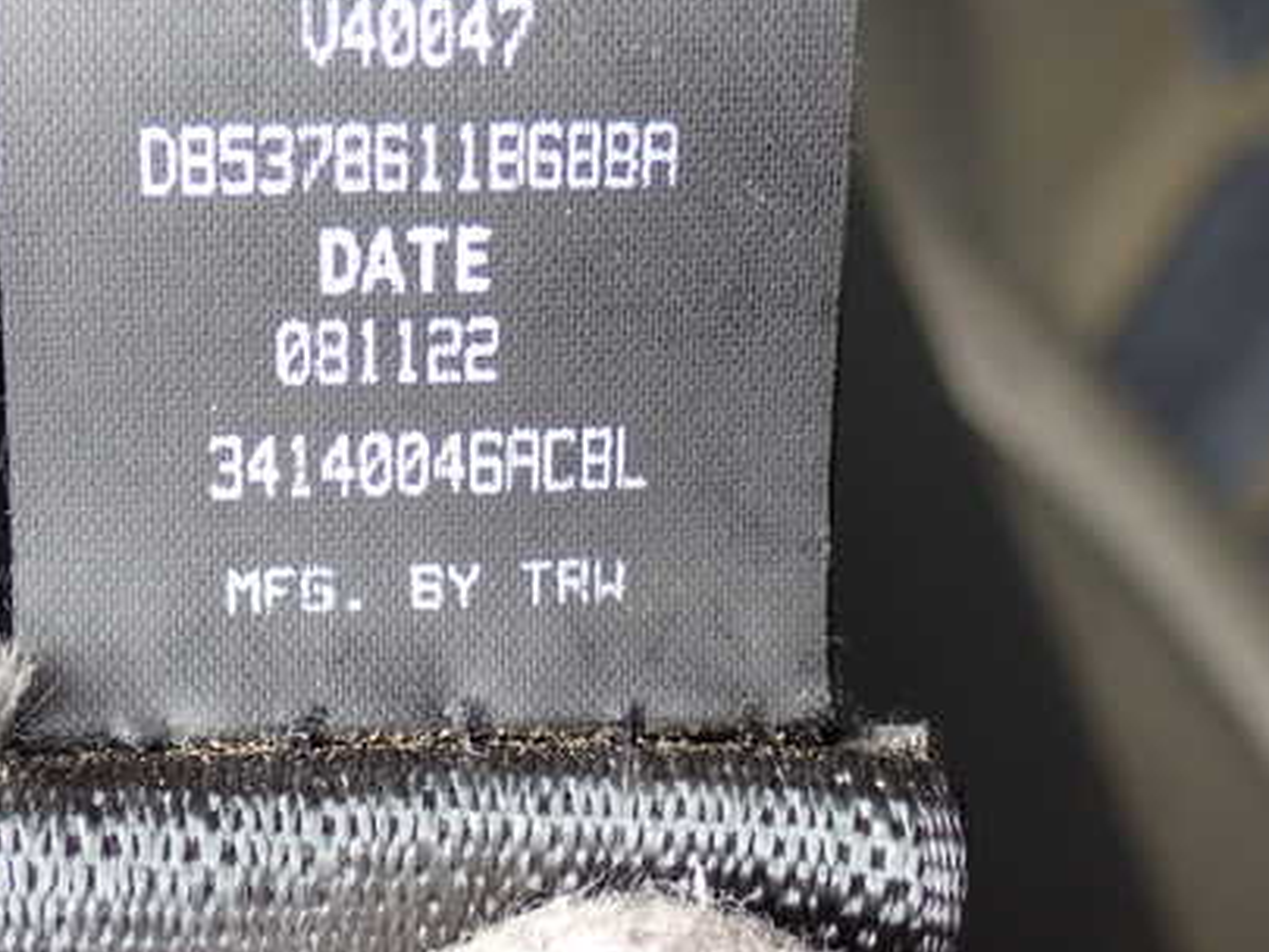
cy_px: 363
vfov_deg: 19.9
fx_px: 2714
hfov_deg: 26.3
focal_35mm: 74
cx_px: 555
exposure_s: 1/50
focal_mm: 9.01
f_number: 3.2
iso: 200
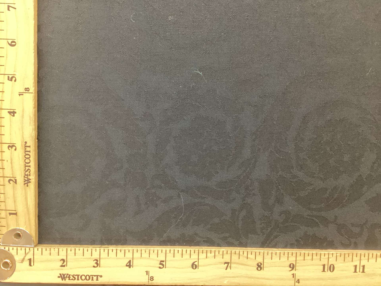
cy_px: 143
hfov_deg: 58.4
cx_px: 190
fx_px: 341
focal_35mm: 31
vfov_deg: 45.4
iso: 500
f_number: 2.4
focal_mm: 3.3
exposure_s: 1/30
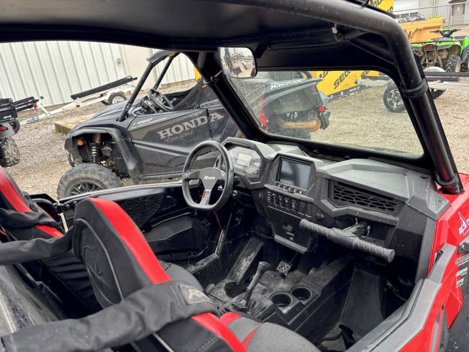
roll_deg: +6.0
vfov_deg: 53.1
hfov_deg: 67.3
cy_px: 176
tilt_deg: -22.0
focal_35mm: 26
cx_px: 234
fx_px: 352
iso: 50
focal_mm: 5.96
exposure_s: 1/370
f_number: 1.6
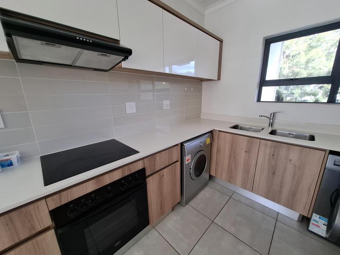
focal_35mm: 13
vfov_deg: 89.9
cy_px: 128
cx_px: 170
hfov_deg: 106.2
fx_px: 128
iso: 40
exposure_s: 1/50
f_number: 2.2
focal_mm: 1.74
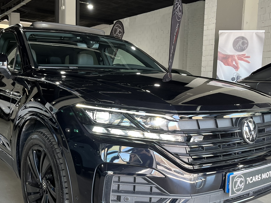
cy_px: 123
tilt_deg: -7.4
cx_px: 113
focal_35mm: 39
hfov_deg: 47.7
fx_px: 305
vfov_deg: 36.7
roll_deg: -0.2
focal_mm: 5.1
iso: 125
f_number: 1.6
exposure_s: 1/100
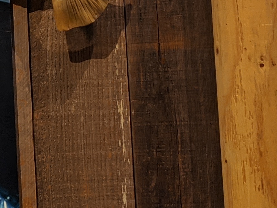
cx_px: -134
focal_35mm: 127
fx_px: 1016
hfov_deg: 14.5
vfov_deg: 11.7
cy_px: 57
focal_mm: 4.38
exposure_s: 1/60
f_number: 1.73
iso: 76
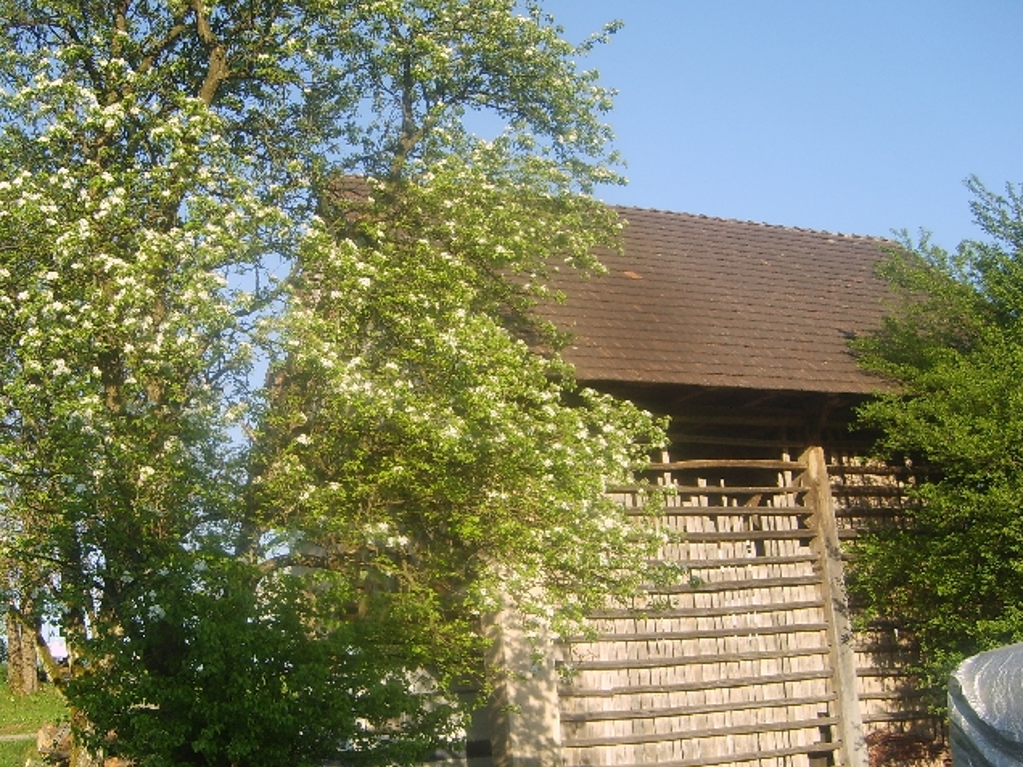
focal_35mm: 44
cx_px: 386
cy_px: 396
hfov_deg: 42.6
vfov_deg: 32.9
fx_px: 1300
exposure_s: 1/350
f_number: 2.8
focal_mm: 5.8
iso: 50
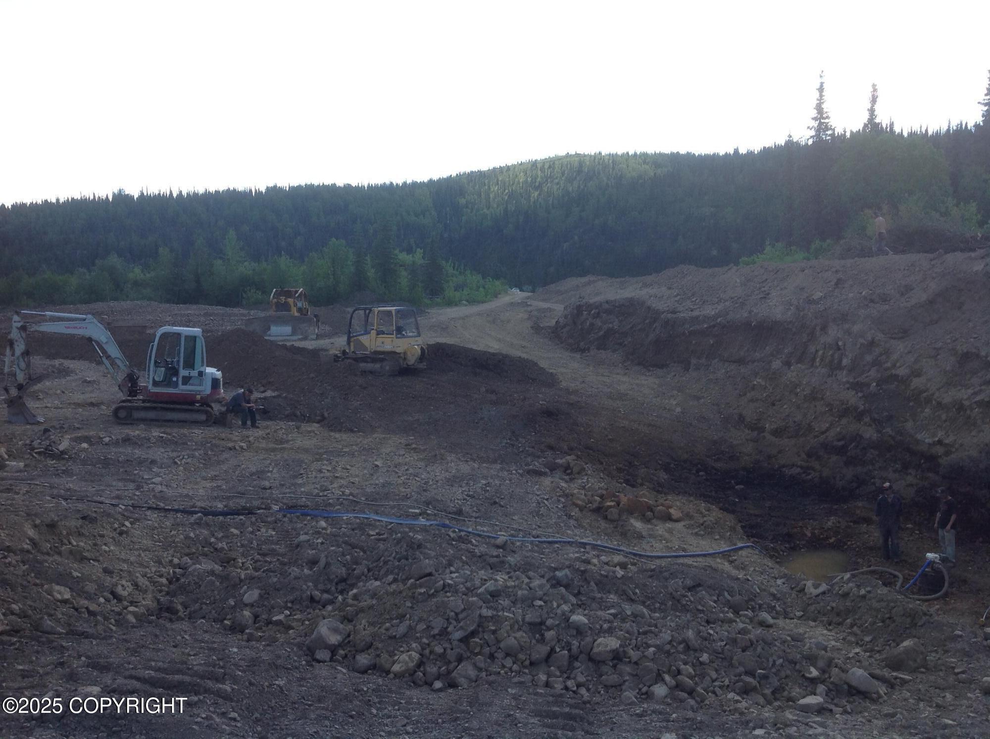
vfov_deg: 40.6
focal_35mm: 35
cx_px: 495
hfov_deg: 52.7
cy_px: 370
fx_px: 999
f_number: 2.4
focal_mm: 4.28
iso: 50
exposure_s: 1/643
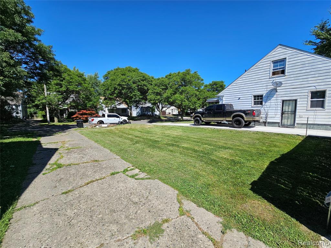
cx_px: 166
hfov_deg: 106.2
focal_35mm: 13
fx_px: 124
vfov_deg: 89.9
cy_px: 124
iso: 50
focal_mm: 2.2
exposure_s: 1/1780
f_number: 2.2
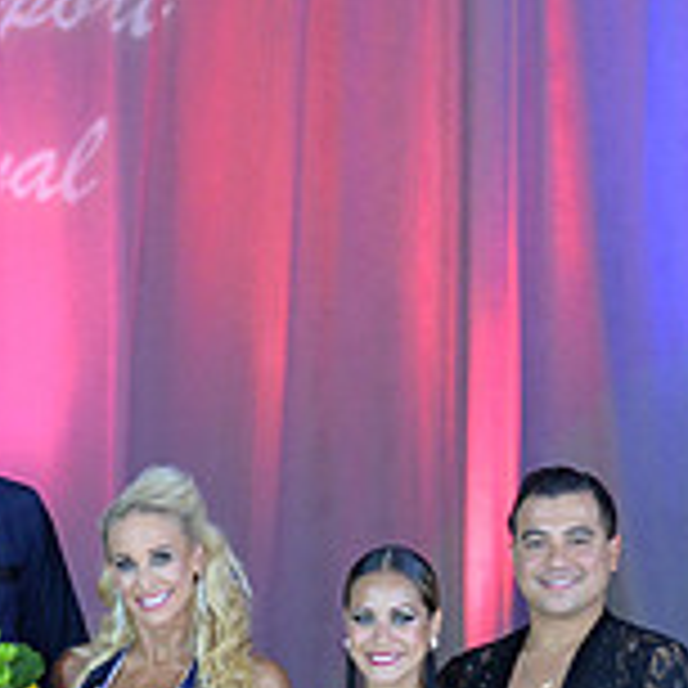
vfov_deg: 9.3
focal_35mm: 186
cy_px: 861
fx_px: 4182
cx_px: 9
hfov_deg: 9.3
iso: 2000
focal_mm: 58
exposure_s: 1/250
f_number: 5.6
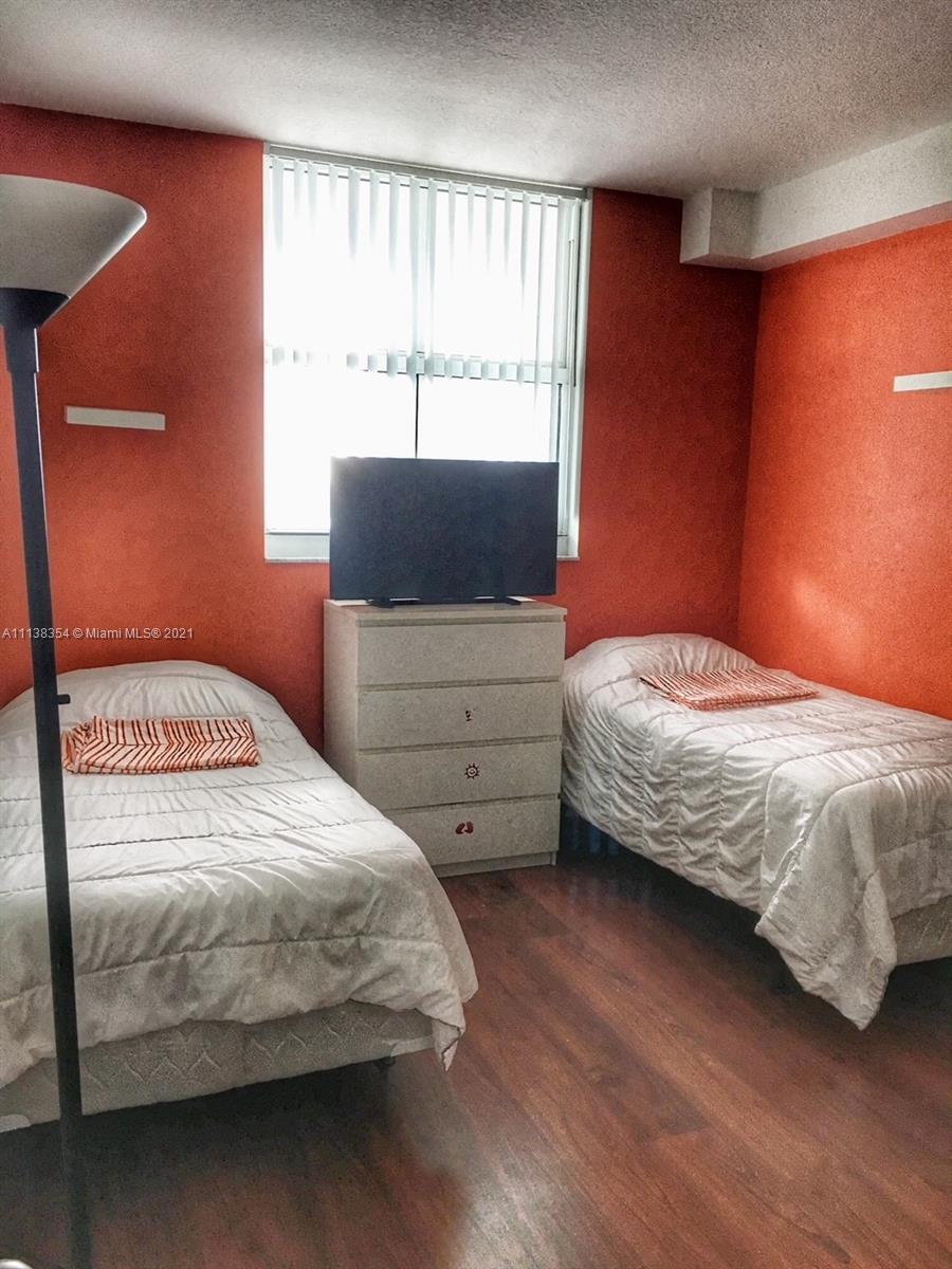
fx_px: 1063
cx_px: 476
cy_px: 634
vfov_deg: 61.7
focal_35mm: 29
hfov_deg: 48.2
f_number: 2.2
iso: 80
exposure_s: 1/30
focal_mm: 4.15
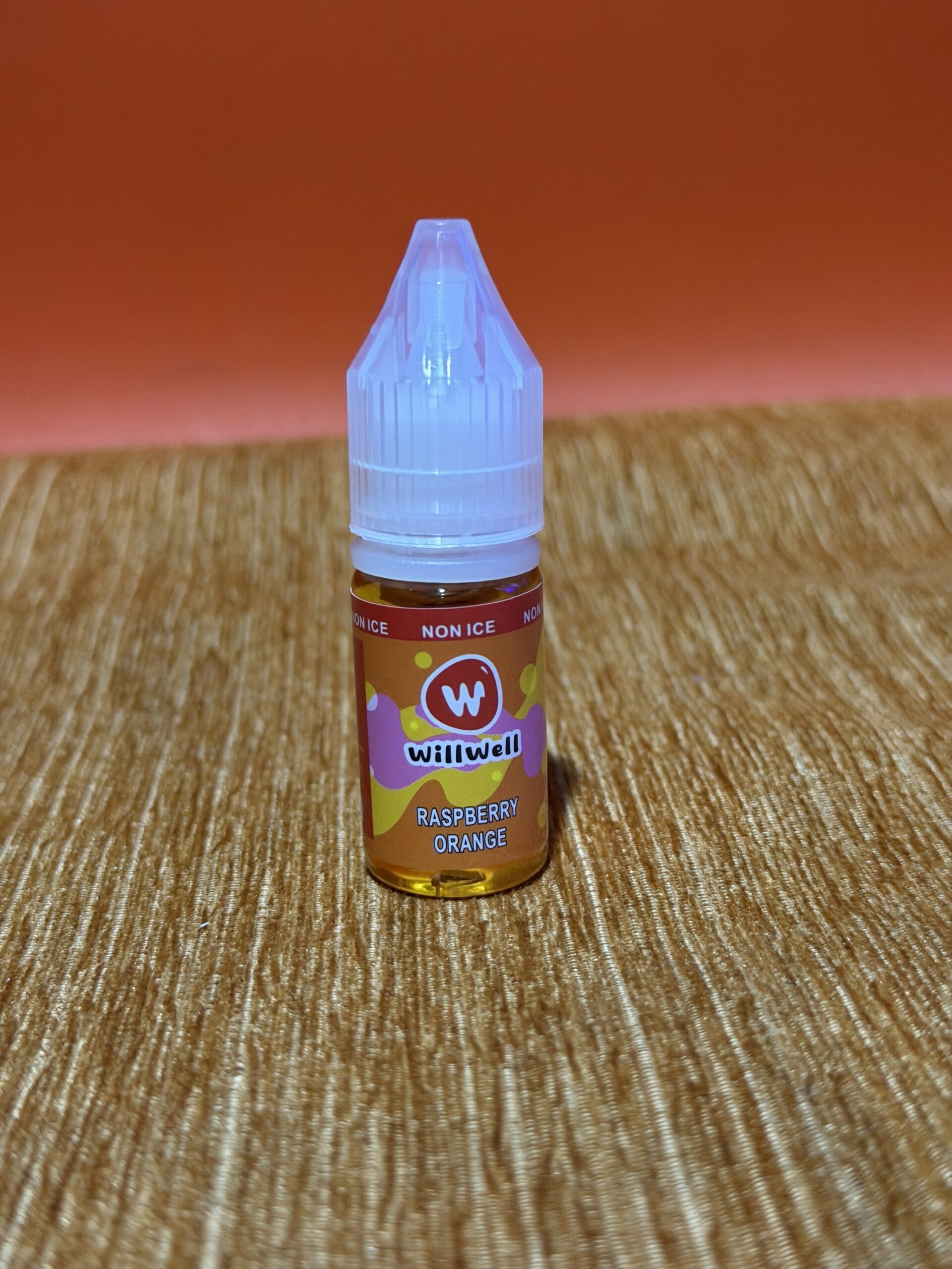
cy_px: 634
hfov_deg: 30.3
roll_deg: +3.5
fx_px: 1760
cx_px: 476
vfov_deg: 39.7
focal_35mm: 48
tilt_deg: -18.3
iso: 500
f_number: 1.78
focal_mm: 6.76
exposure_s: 1/37
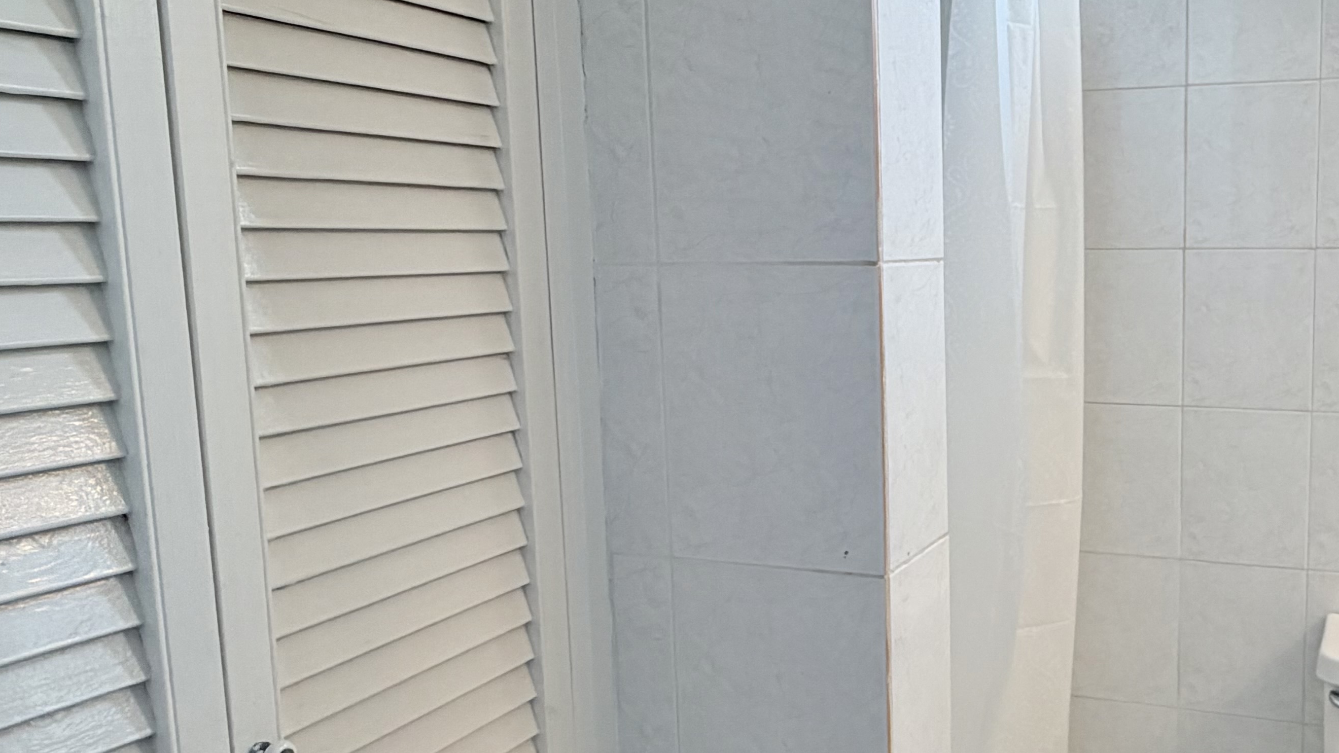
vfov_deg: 35.6
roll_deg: +0.5
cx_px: 1036
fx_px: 1172
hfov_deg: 56.0
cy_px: 379
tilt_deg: -7.2
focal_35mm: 33
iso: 64
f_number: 2.2
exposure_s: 1/100
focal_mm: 2.22
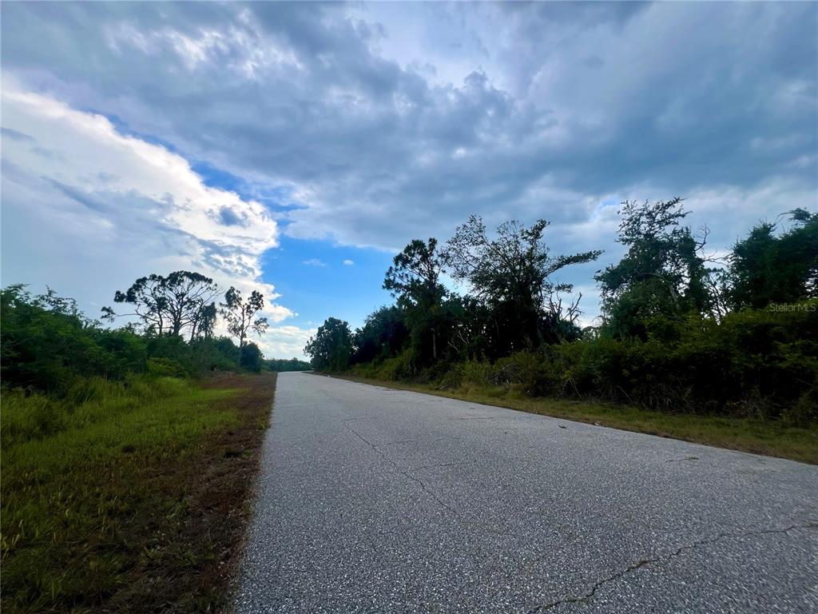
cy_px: 307
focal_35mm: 13
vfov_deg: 89.9
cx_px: 409
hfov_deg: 106.2
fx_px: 307
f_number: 1.8
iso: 32
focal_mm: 1.57
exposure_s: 1/1043
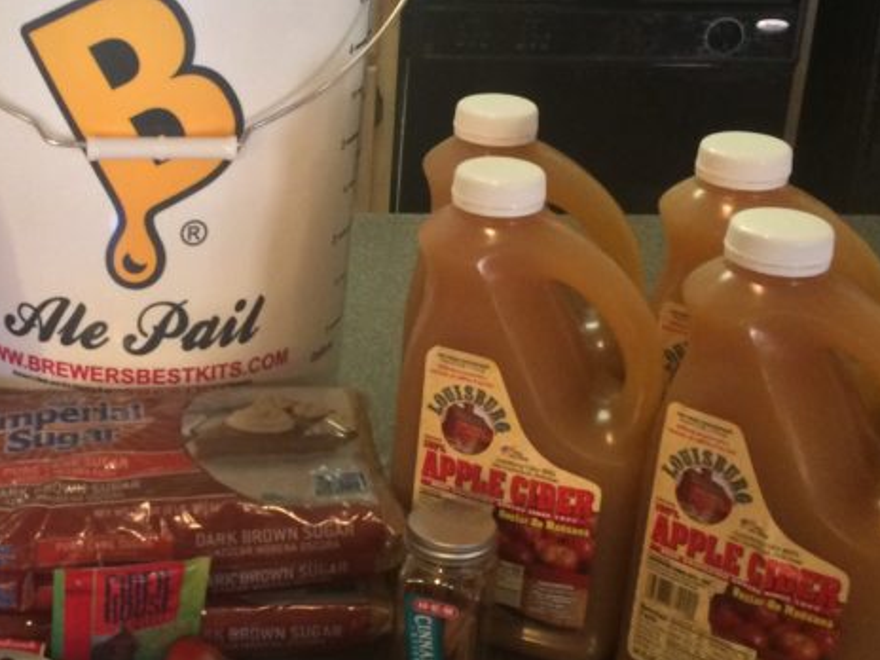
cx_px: 161
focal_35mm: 64
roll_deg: -0.5
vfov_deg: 22.9
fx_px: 1627
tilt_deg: -23.5
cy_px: 332
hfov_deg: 29.5
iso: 320
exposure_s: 1/30
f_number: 2.2
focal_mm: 4.15
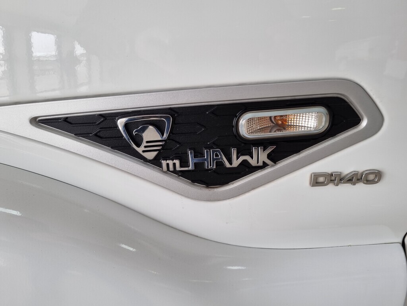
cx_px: 204
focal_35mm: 26
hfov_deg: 67.3
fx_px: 306
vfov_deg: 53.1
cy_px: 153
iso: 64
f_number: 1.8
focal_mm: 5.4
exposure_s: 1/100
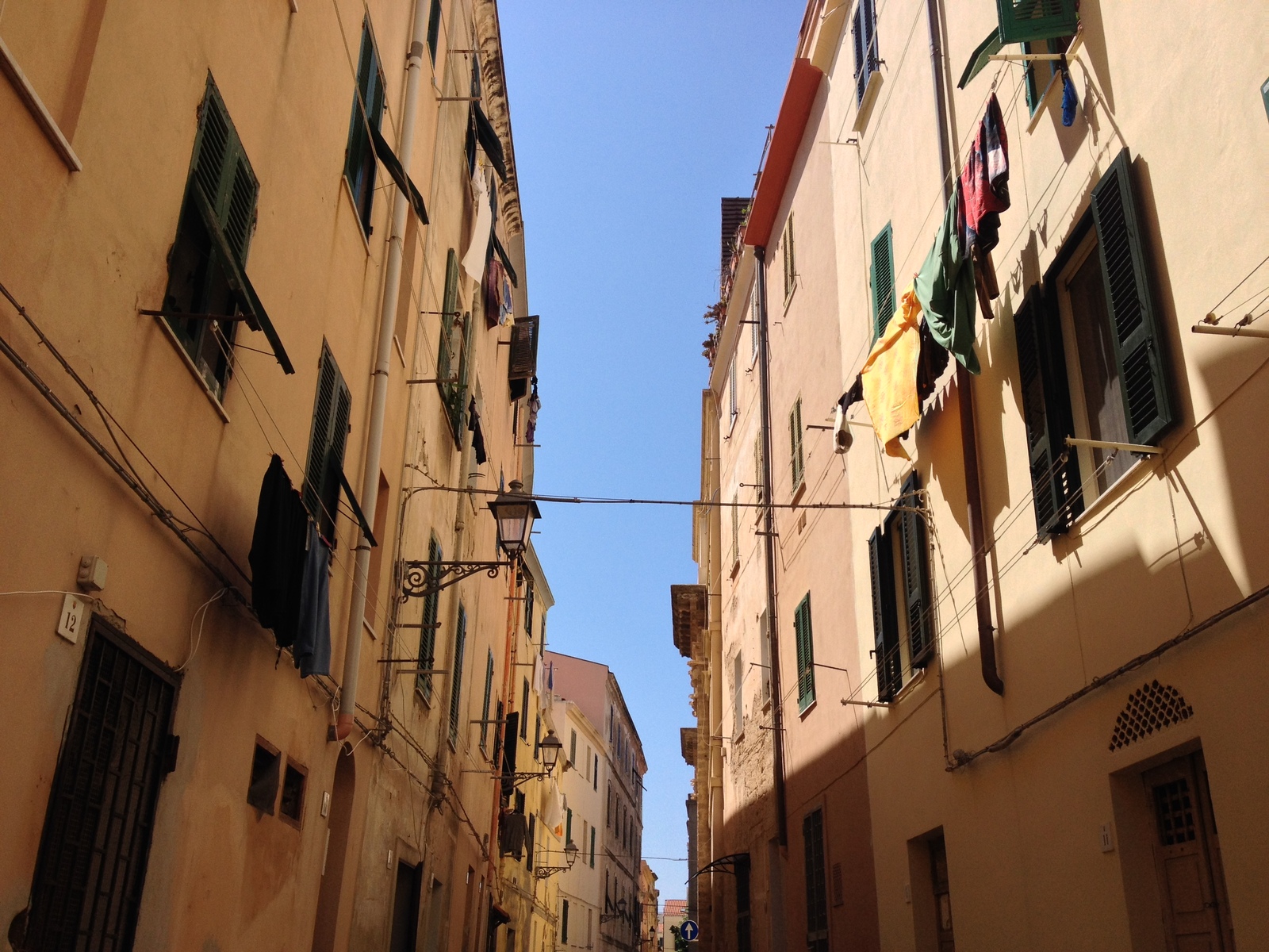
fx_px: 1283
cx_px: 634
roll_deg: -1.2
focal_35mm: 35
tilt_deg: +20.4
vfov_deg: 40.7
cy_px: 476
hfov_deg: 52.6
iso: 50
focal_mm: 4.28
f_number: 2.4
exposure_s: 1/1972
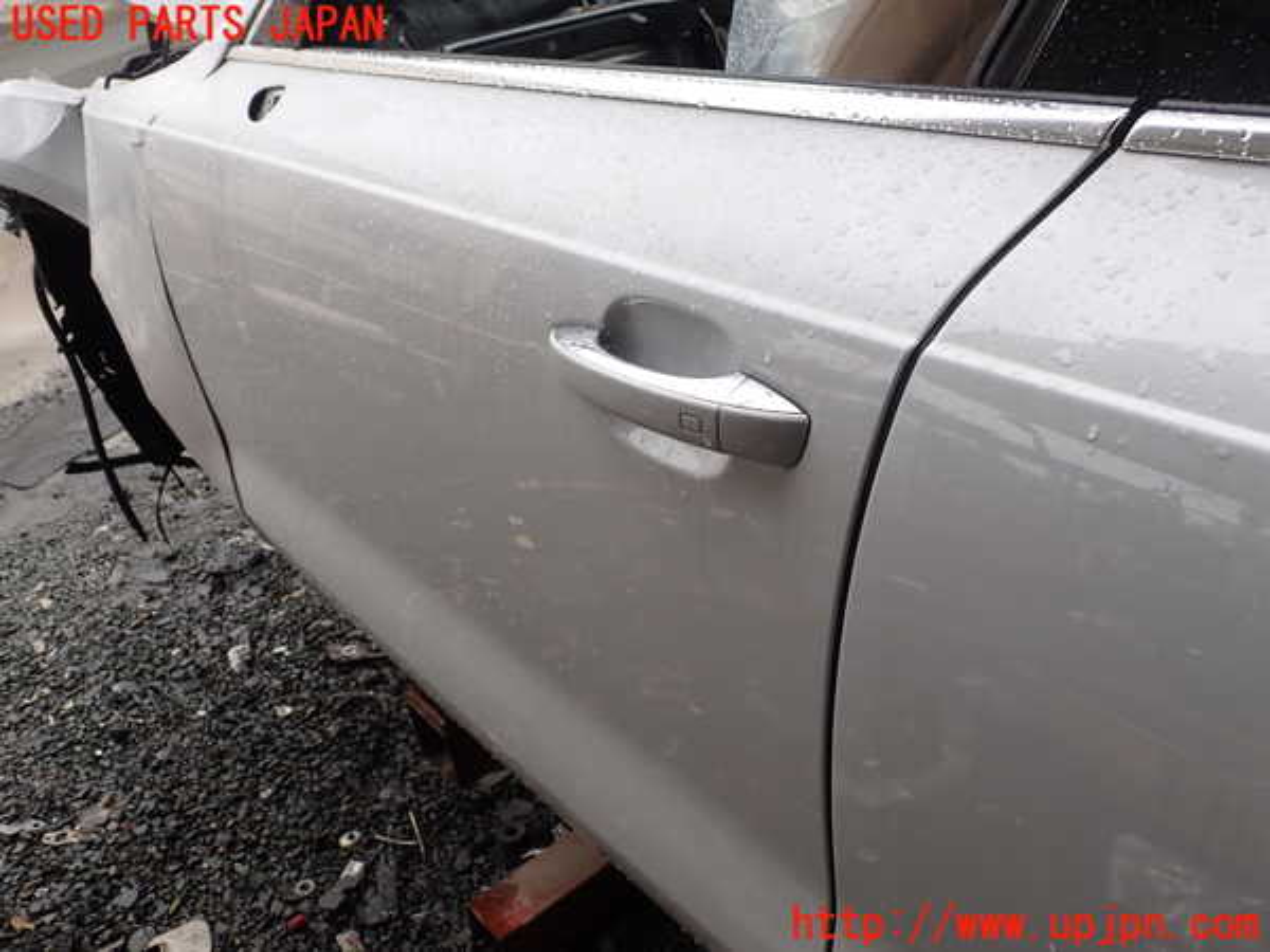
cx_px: 635
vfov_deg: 46.8
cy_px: 476
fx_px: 1101
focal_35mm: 30
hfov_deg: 60.0
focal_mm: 5.4
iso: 100
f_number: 3.2
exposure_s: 1/200
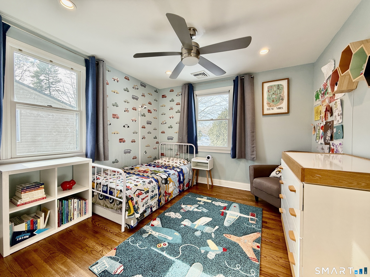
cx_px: 185
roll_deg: -0.5
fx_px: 150
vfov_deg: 85.7
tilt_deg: -1.3
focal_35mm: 14
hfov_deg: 102.1
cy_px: 138
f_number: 2.2
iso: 100
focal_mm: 2.22
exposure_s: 1/120
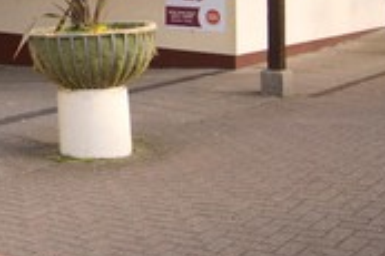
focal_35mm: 66
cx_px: -49
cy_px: -82
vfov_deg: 18.9
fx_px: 710
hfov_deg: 27.5
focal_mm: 15
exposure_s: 1/250
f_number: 9
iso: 400
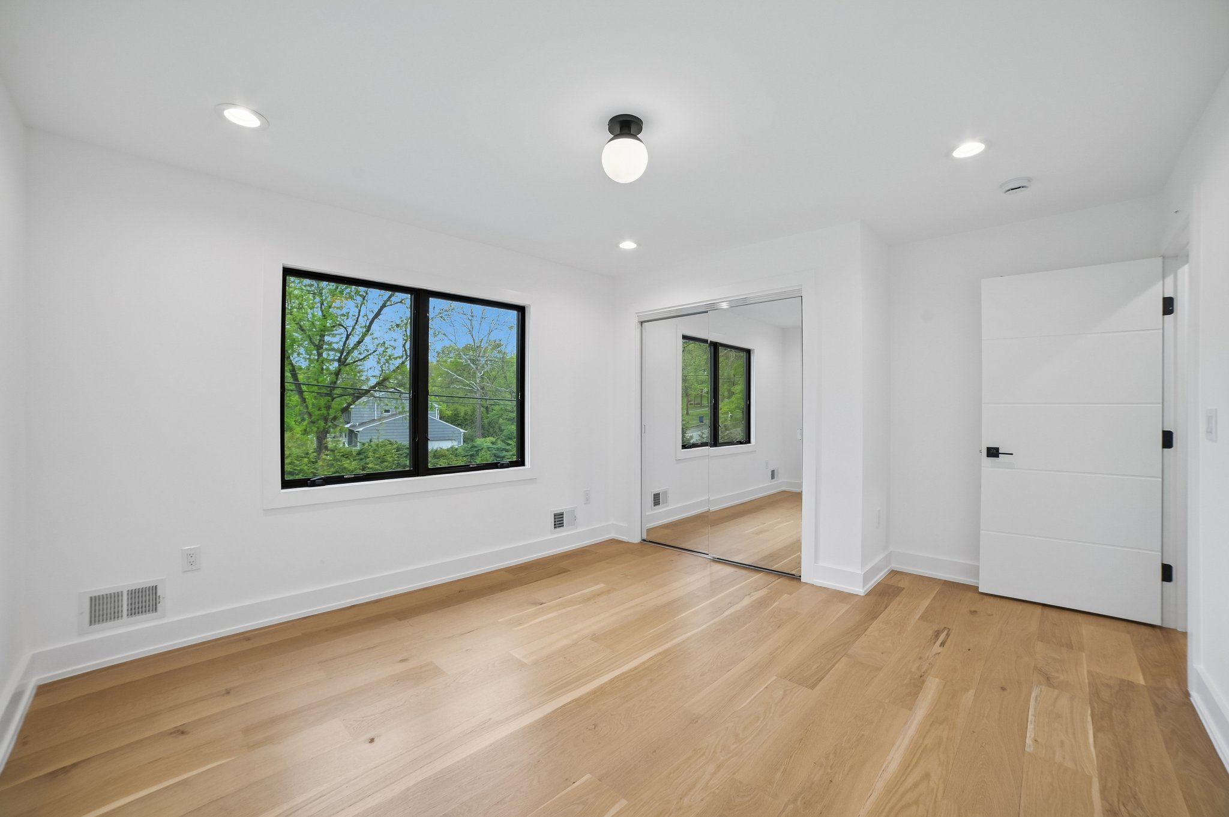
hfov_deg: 104.3
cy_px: 408
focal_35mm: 14
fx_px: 478
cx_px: 614
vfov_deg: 81.1
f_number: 8
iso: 800
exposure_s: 1/125
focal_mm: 14
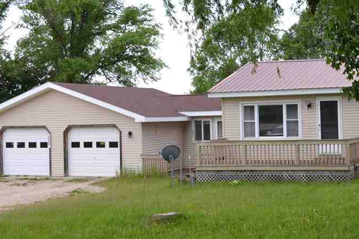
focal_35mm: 64
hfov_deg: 30.7
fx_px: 638
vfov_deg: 21.2
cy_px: 101
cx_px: 282
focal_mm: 22
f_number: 6.3
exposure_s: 1/160
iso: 100
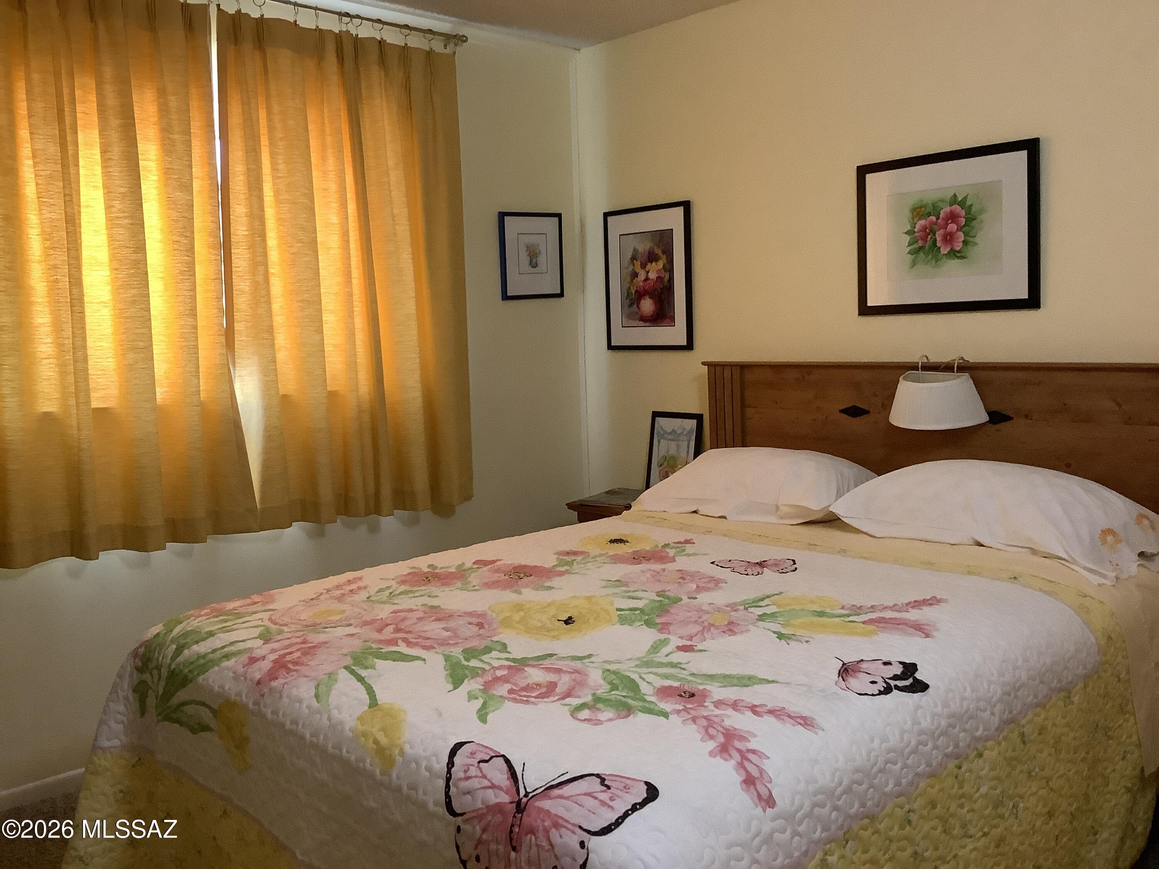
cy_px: 434
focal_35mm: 31
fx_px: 1038
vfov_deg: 45.4
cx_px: 580
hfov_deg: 58.4
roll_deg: +1.9
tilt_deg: -6.8
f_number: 2.4
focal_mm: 3.3
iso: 320
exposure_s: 1/60
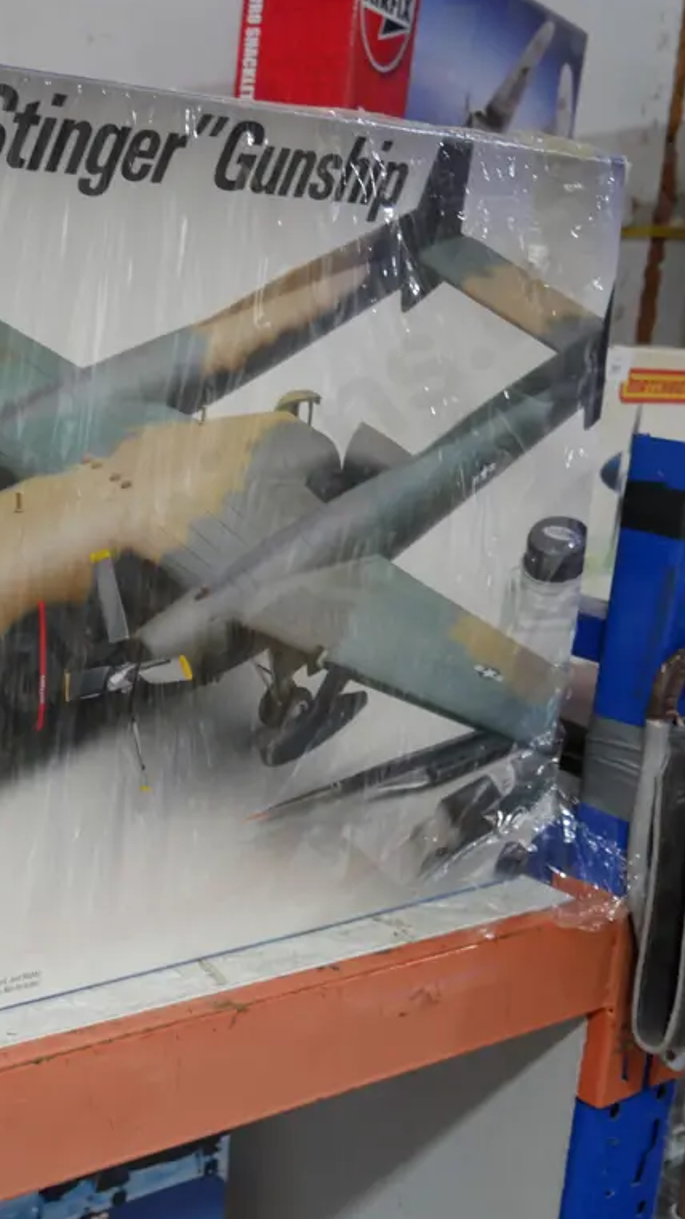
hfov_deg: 26.4
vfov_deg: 46.4
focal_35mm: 44
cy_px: 611
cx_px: 102
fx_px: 1421
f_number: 3.6
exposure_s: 1/60
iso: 500
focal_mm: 15
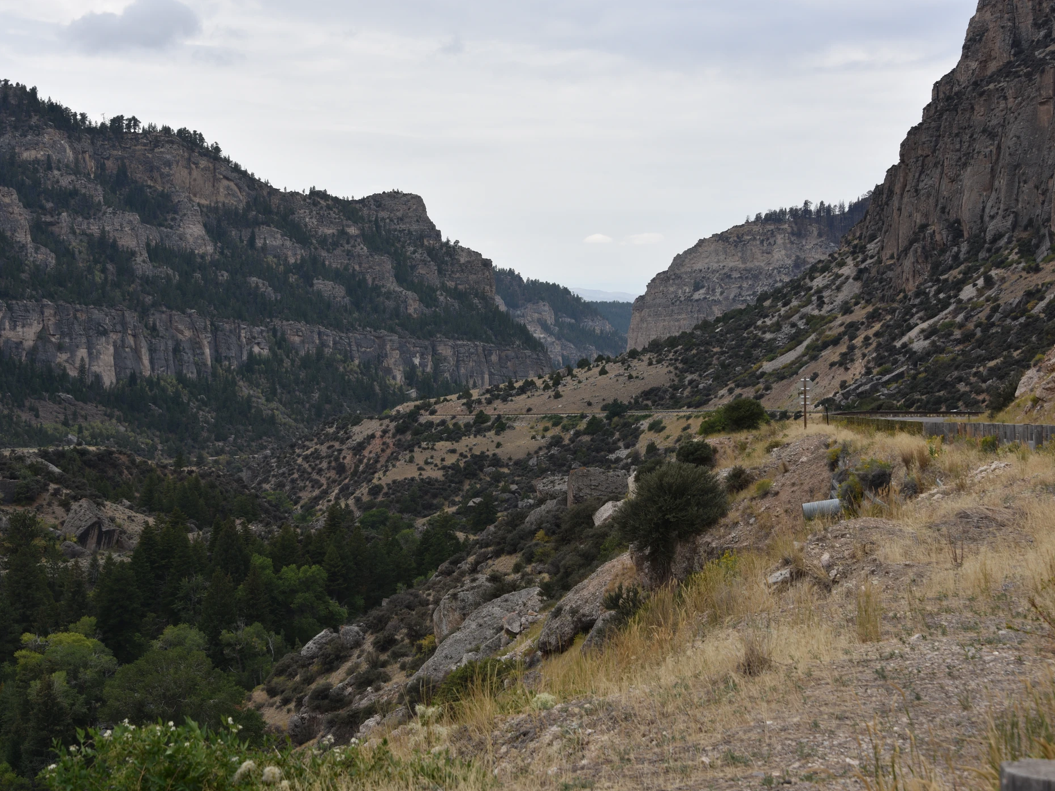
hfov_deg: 25.0
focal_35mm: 78
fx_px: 2377
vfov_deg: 18.9
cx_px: 509
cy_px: 396
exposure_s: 1/250
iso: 200
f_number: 8
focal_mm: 72
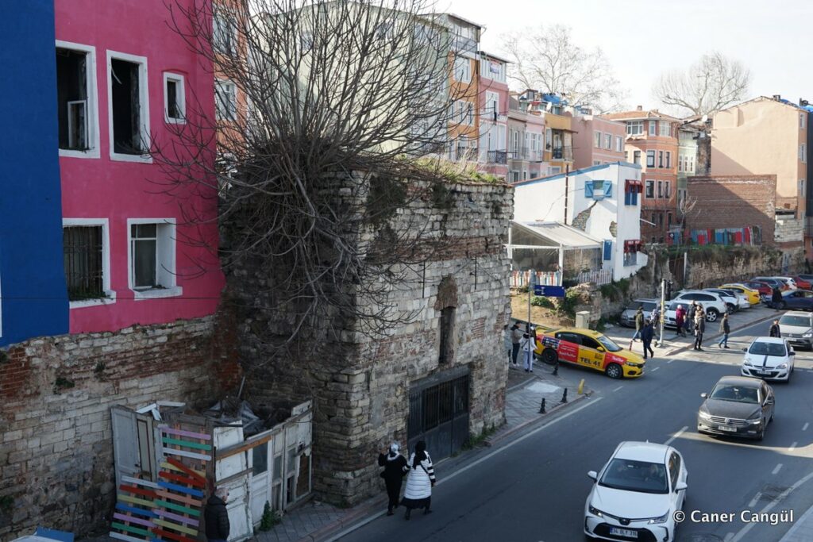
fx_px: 881
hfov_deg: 49.5
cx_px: 406
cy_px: 271
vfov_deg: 34.2
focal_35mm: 39
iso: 100
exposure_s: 1/100
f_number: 7.1
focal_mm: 39
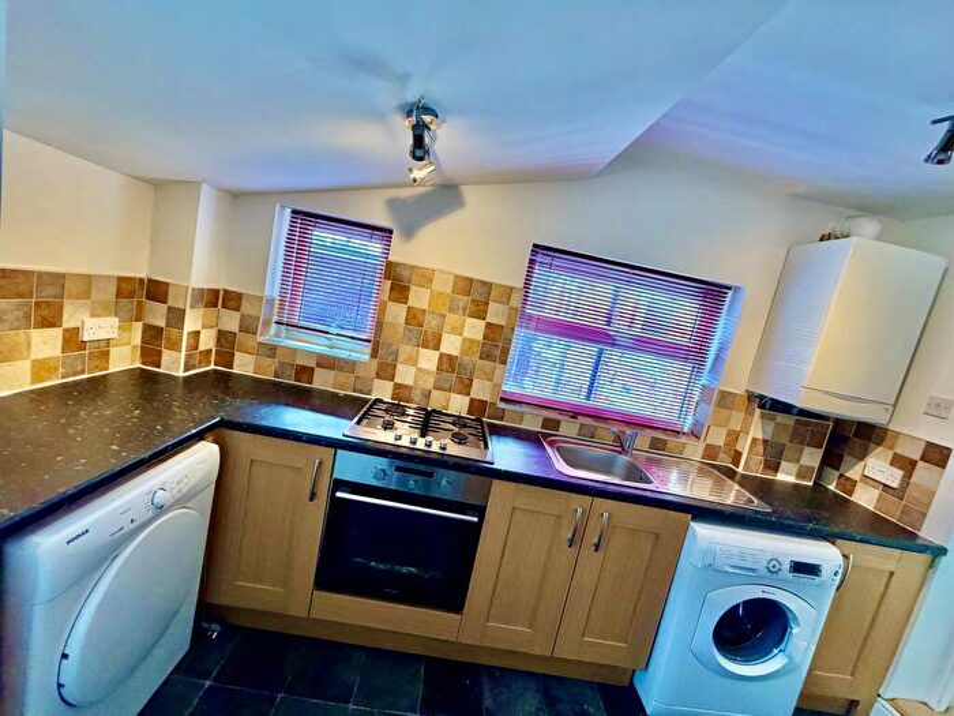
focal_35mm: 14
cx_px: 477
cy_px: 358
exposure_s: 1/121
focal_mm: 2.22
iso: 250
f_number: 2.2
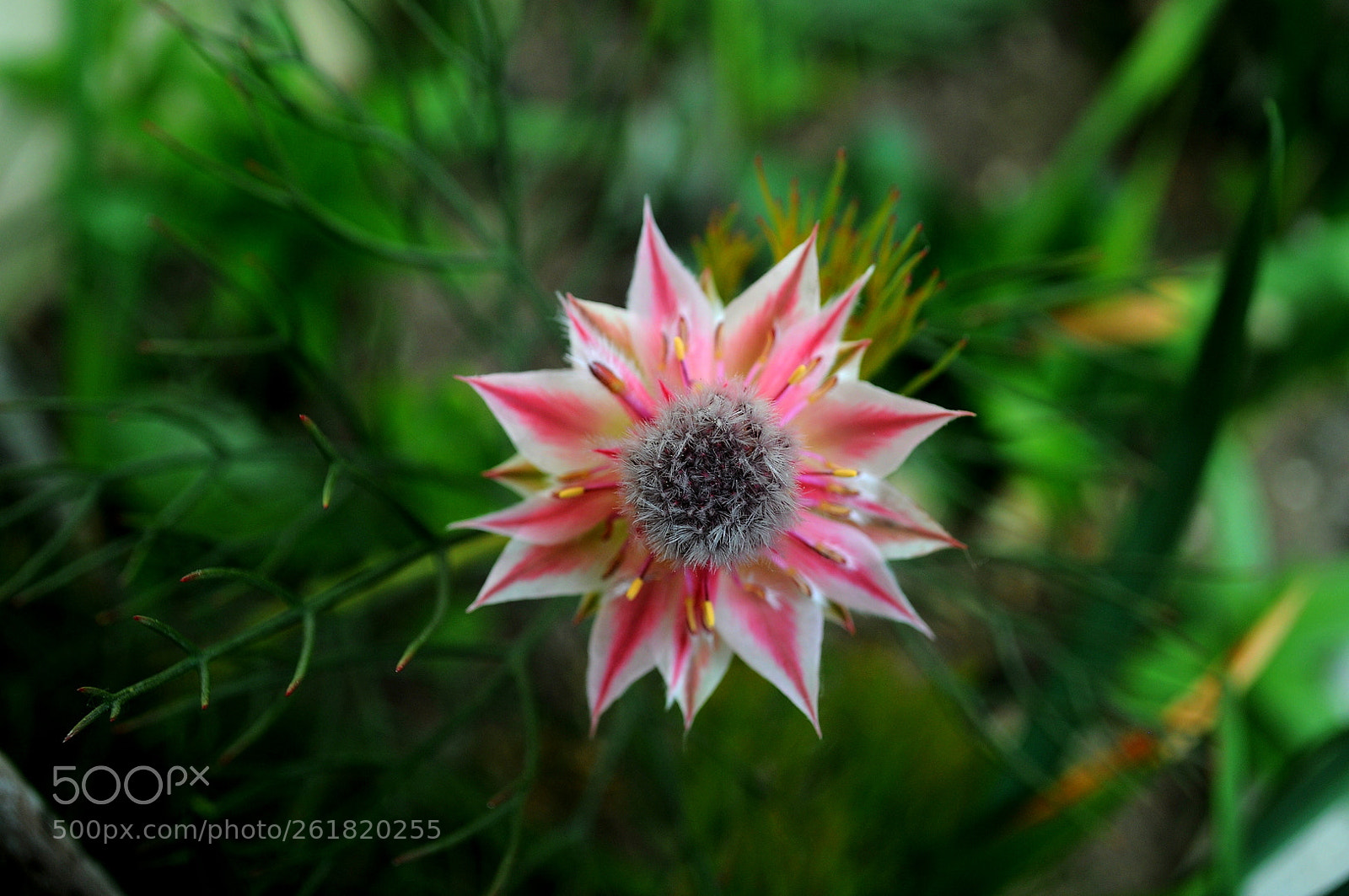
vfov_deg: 25.7
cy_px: 448
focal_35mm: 52
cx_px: 674
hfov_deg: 37.9
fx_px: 1965
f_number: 5.3
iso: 200
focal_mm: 35
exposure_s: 1/125
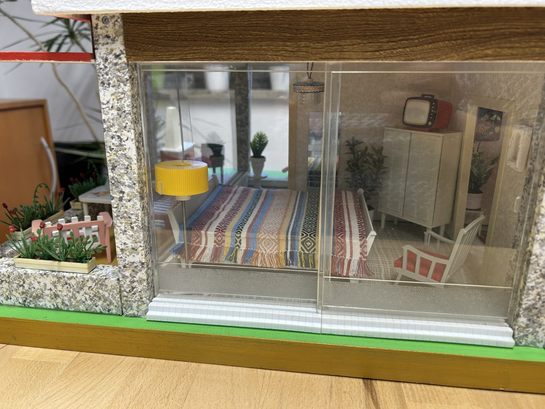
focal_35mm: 26
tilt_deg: -17.2
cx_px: 272
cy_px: 204
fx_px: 409
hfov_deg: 67.3
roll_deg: +0.5
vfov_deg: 53.1
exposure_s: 1/50
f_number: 1.5
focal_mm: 5.7
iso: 80
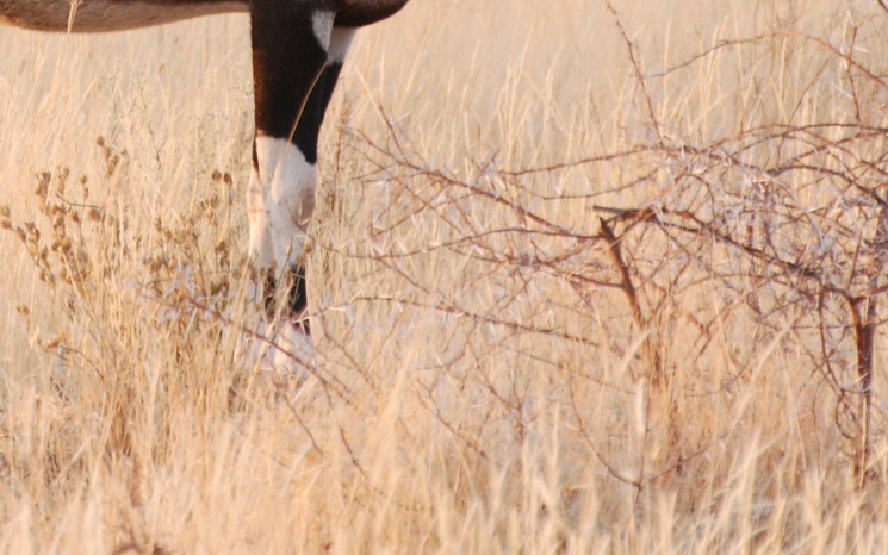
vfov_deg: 1.4
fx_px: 23432
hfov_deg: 2.2
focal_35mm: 968
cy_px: -208
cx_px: 110
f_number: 7.1
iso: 400
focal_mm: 230
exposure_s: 1/100
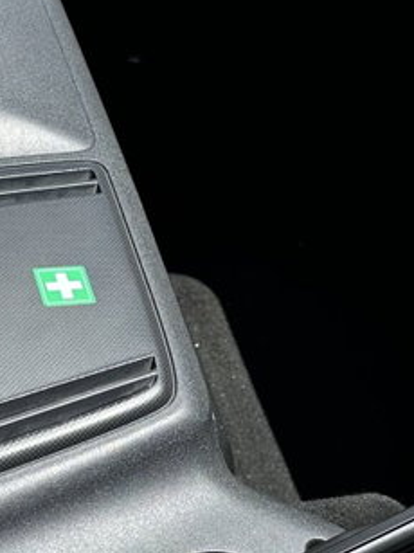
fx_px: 1277
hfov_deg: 18.3
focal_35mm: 80
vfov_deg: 24.4
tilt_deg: -46.7
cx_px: 328
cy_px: 294
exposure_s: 1/2732
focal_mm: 6.86
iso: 80
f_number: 1.78
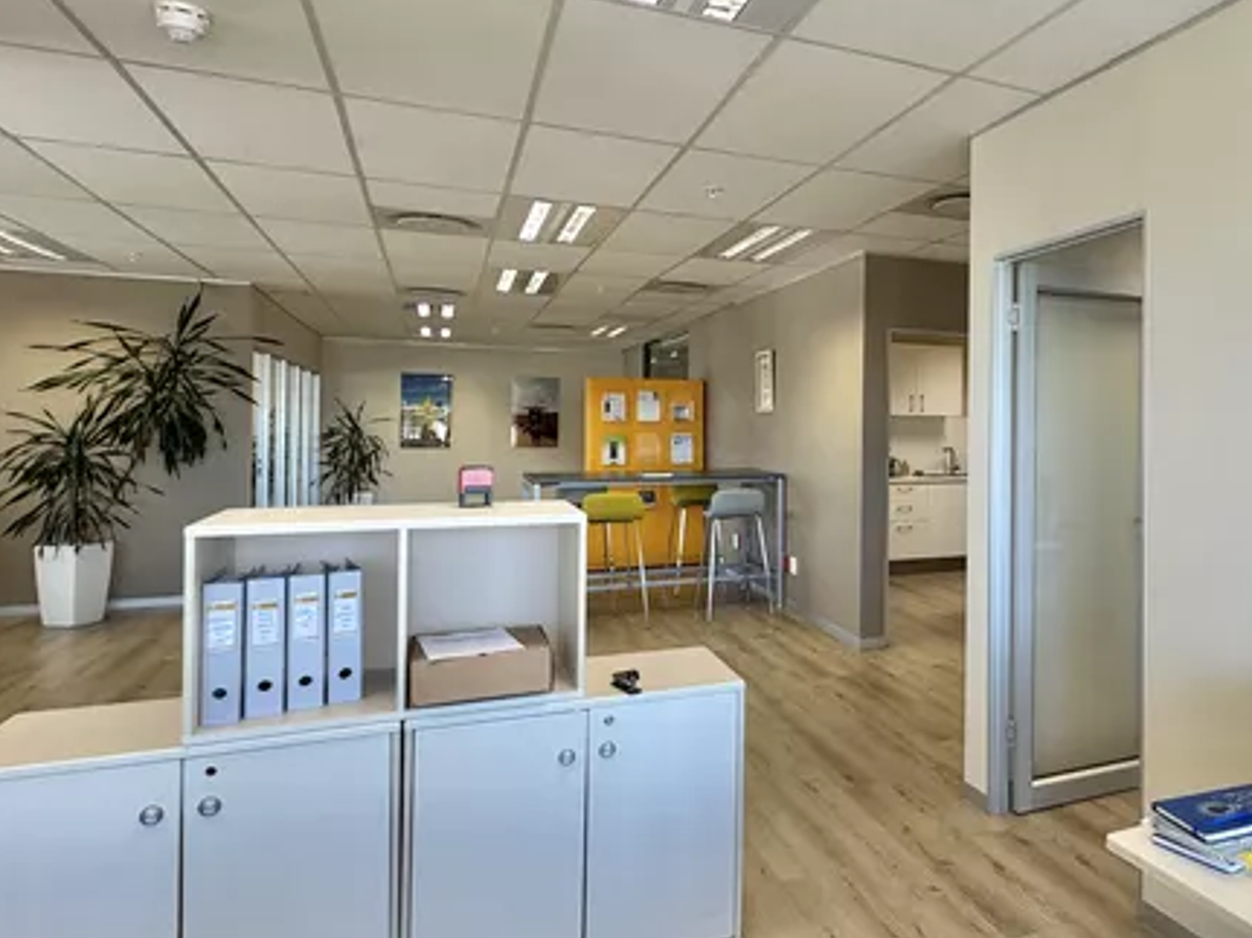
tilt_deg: -0.5
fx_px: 940
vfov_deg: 53.0
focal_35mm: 26
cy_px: 424
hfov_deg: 63.5
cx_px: 935
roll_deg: -0.5
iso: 80
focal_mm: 2.22
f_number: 2.2
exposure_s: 1/100
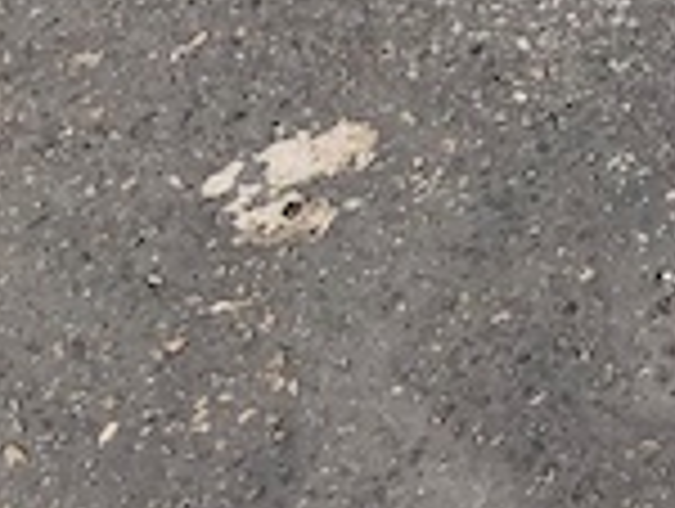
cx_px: 1701
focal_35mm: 149
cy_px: -800
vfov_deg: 8.8
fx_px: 2910
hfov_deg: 10.9
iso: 20
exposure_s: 1/1845
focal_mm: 4
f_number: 1.8
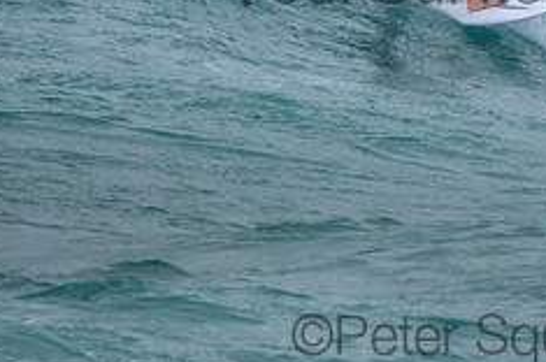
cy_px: -50
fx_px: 22476
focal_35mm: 1484
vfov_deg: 0.9
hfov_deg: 1.4
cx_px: 472
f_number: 5.6
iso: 450
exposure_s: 1/2000
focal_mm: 400
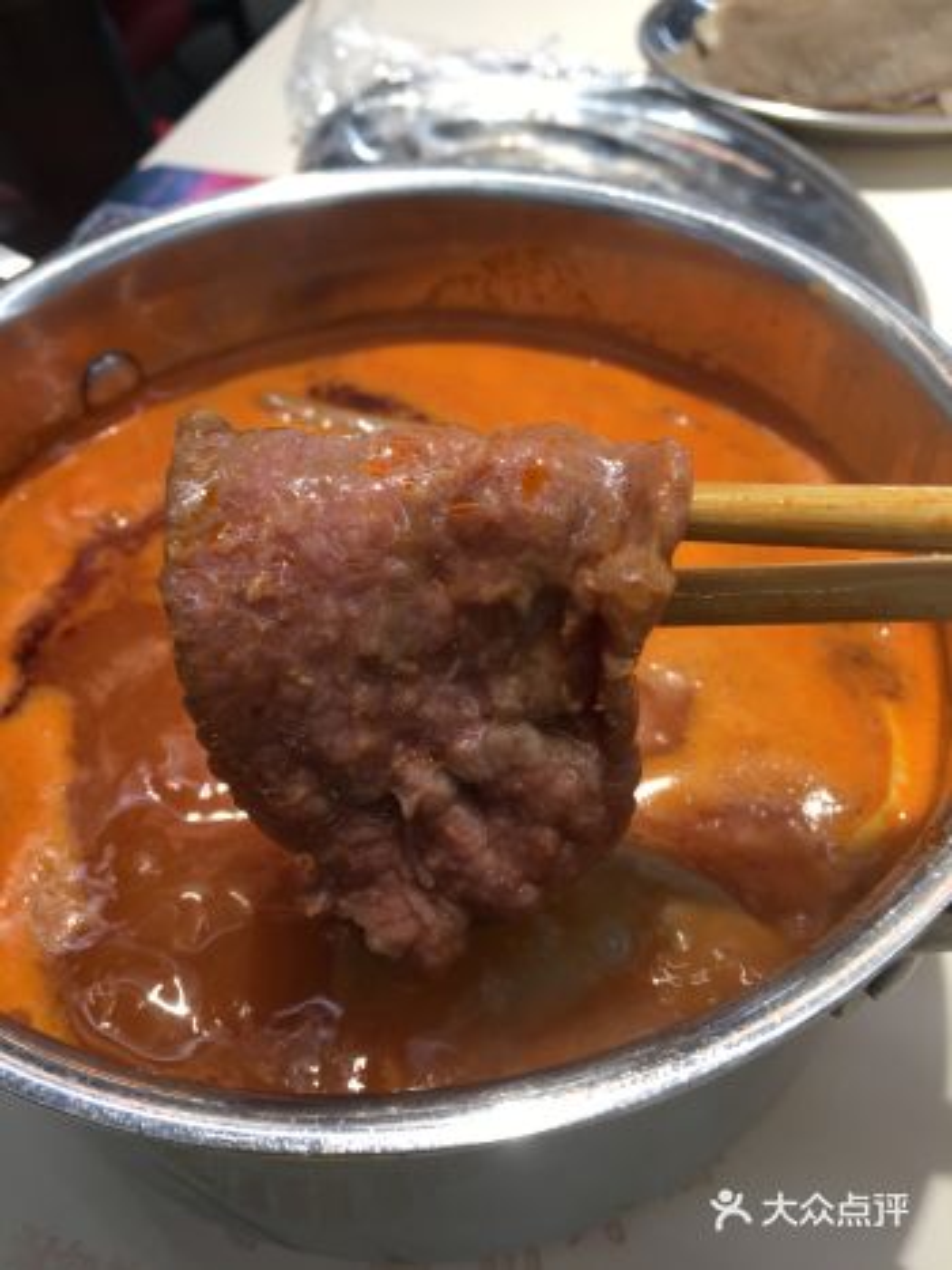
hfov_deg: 48.2
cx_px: 476
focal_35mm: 29
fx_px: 1064
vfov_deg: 61.7
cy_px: 635
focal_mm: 4.15
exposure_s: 1/50
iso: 25
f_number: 2.2
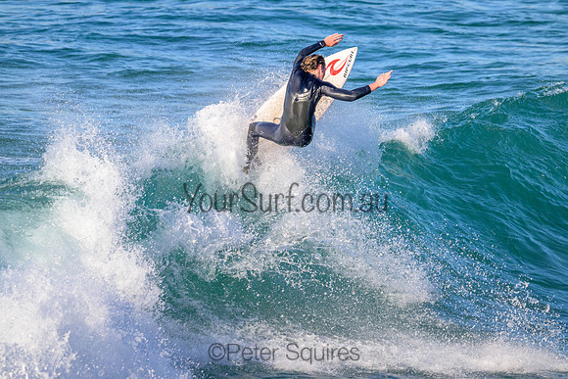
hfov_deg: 4.6
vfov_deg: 3.1
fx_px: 7101
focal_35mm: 450
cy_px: 190
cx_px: 284
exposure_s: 1/2000
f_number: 10
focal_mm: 450
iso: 1800
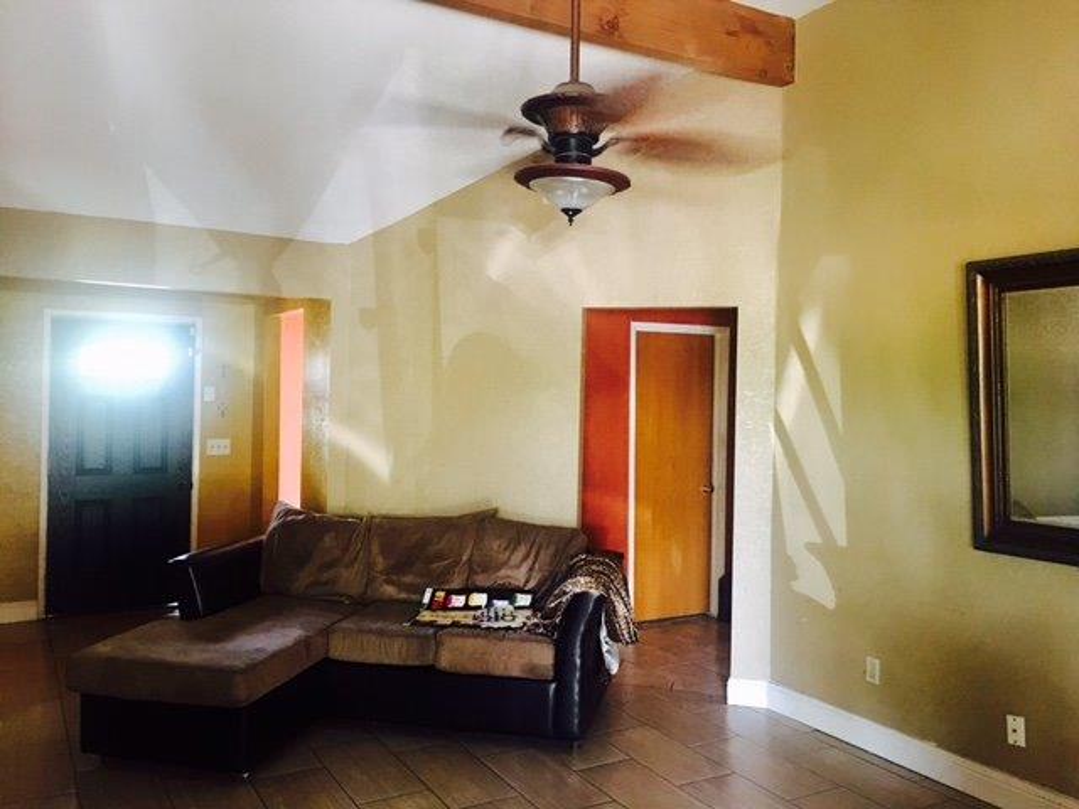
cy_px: 404
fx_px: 904
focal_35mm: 29
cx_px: 540
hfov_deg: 61.7
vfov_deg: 48.2
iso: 100
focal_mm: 4.15
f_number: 2.2
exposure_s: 1/4
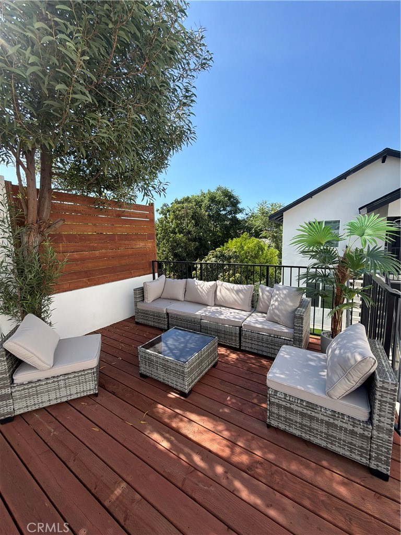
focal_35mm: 14
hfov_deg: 85.7
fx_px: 216
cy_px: 268
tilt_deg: -9.0
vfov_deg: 102.1
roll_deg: +0.9
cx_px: 200
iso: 40
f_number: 2.2
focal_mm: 2.22
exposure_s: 1/770
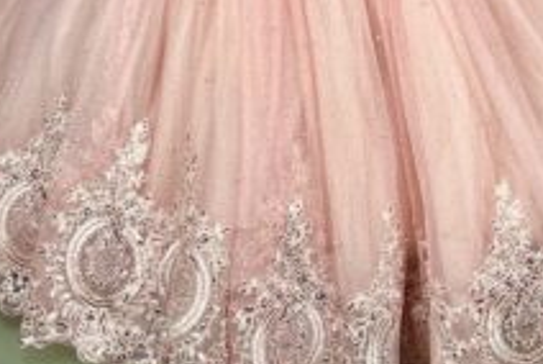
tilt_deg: -7.4
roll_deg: +1.5
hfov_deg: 36.0
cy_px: -87
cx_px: 333
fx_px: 831
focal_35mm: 55
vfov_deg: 22.5
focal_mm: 5.7
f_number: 1.5
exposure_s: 1/120
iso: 40
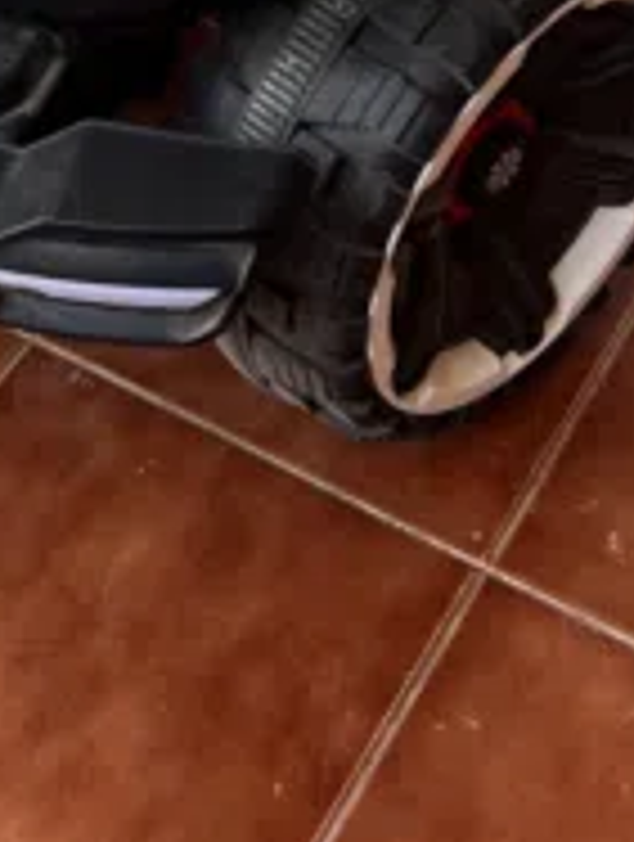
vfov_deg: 25.3
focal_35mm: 74
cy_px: 56
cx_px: 130
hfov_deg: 19.8
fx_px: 1801
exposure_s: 1/121
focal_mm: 5.7
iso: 80
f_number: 1.5
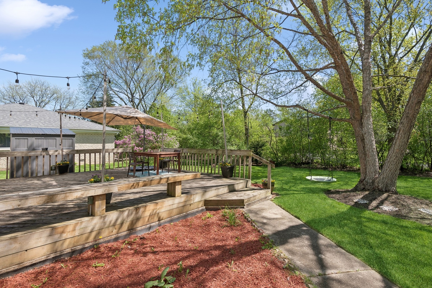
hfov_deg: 96.7
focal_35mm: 16
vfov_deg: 73.8
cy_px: 144
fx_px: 192
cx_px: 216
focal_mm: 16
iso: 200
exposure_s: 1/320
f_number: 9
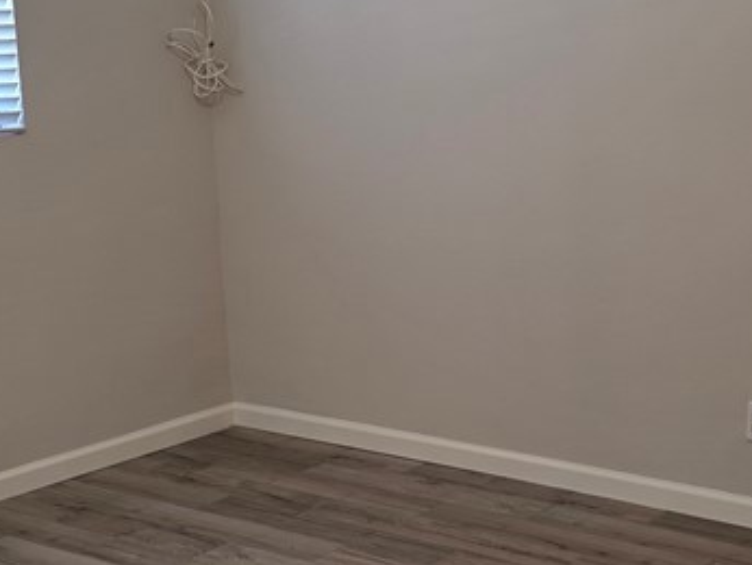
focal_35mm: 68
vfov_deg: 21.6
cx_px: 437
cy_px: 324
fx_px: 1478
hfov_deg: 28.5
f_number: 1.7
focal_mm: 6.3
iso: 100
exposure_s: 1/120
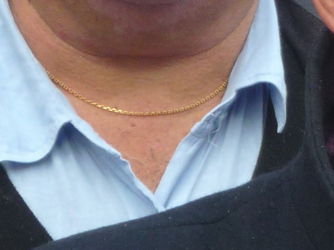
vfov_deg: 3.5
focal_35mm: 425
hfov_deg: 4.6
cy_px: 79
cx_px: 547
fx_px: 4098
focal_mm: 13.6
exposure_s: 1/60
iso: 125
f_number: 5.6
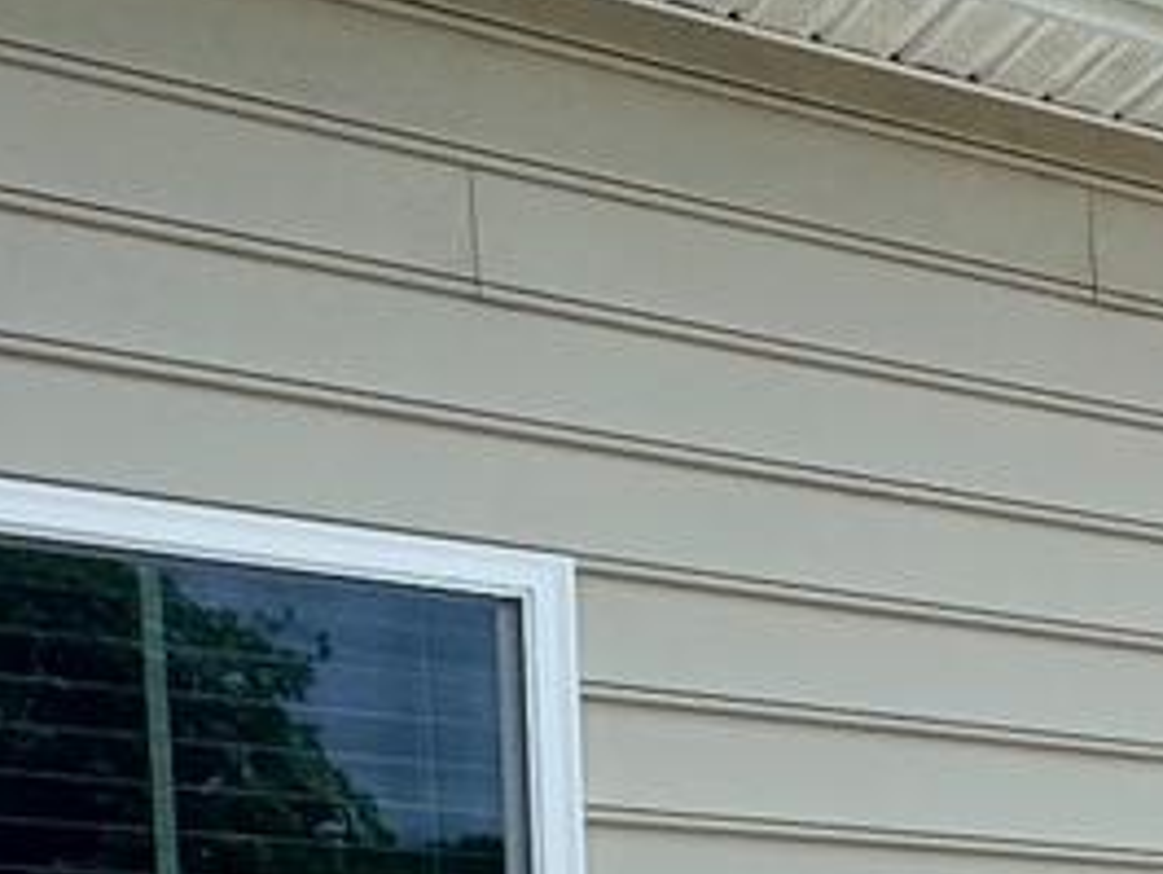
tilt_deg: -8.5
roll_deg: -1.9
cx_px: 2063
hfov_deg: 19.5
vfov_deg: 17.0
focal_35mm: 76
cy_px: 1427
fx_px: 2555
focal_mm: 2.22
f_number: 2.2
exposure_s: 1/1277
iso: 50
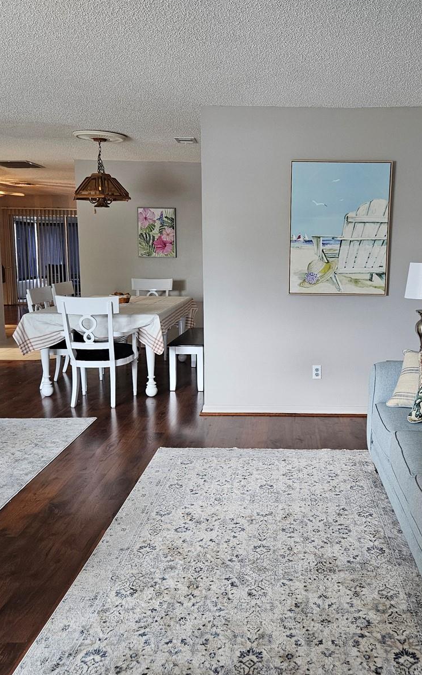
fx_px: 607
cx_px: 282
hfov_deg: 37.9
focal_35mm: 33
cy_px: 334
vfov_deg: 58.1
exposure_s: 1/120
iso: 400
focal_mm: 5.4
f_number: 1.8
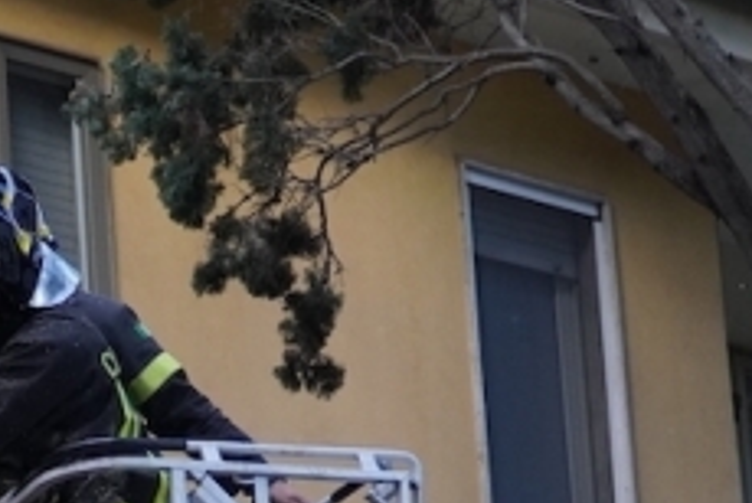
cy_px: 735
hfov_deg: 10.3
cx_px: -16
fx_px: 4141
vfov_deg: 6.9
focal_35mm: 198
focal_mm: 38
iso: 1000
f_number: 4
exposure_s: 1/400
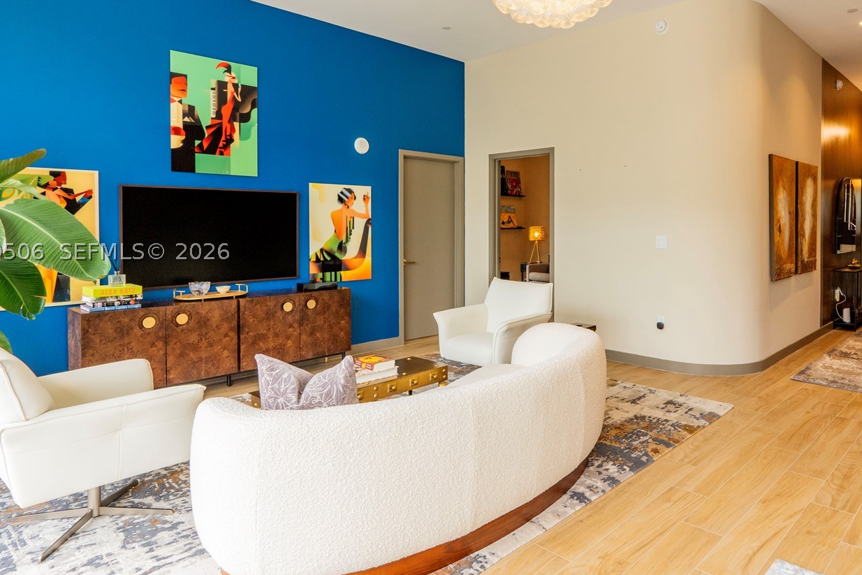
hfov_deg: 76.2
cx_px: 505
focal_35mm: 23
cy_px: 250
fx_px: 543
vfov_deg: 55.6
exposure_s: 1/15
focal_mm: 11
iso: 250
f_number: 8
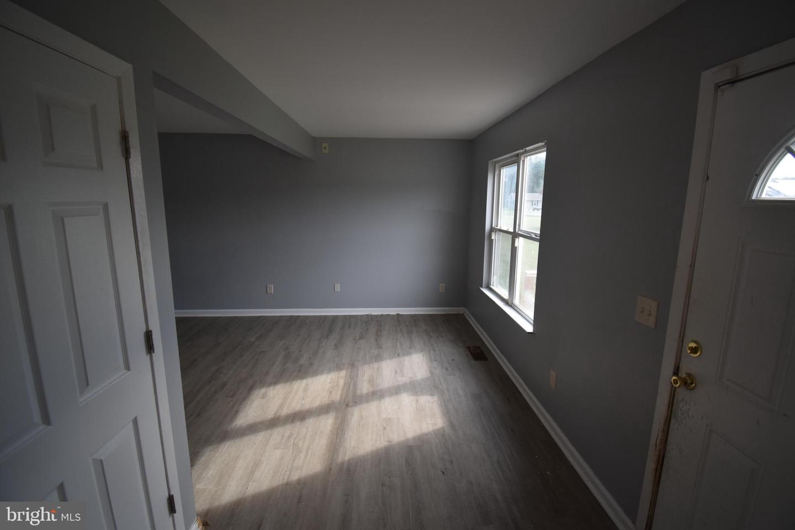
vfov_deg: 77.3
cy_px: 265
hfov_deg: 100.4
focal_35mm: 15
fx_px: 331
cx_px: 398
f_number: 4.5
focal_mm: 10
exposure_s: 1/250
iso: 450
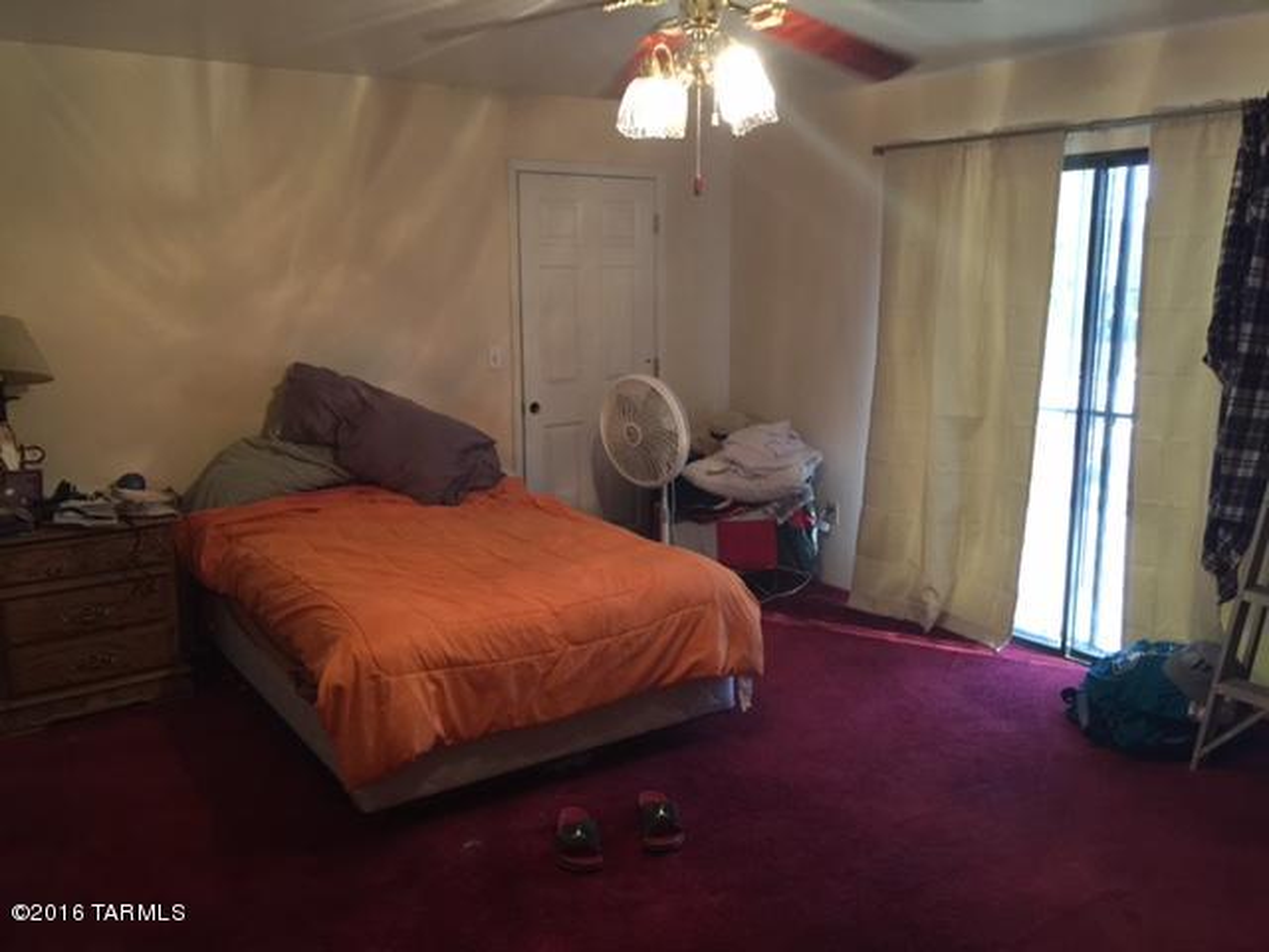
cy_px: 476
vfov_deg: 48.2
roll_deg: +0.3
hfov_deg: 61.7
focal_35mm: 29
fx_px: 1063
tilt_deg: -8.4
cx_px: 634
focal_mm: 4.15
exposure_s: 1/8
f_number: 2.2
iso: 125
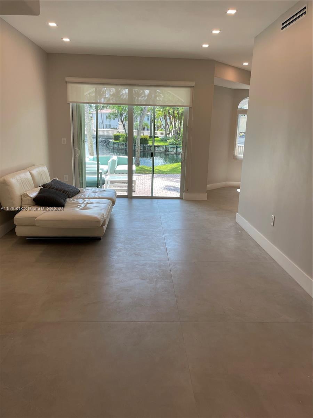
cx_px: 156
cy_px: 209
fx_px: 313
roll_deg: -1.7
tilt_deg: -13.2
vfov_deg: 67.3
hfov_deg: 53.1
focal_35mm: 26
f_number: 1.6
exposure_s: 1/220
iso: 32
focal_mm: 4.2
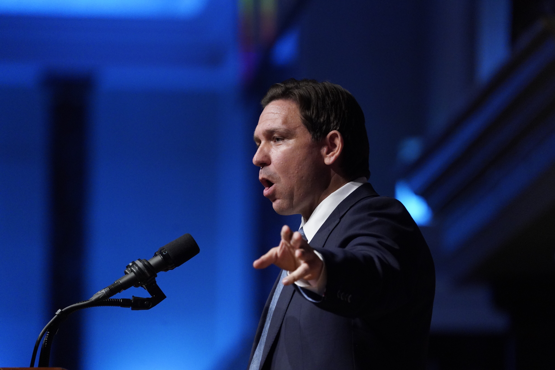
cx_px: 278
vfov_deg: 2.3
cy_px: 185
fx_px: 9249
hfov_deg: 3.4
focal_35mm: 600
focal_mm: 600
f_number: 6.3
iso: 8000
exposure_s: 1/320
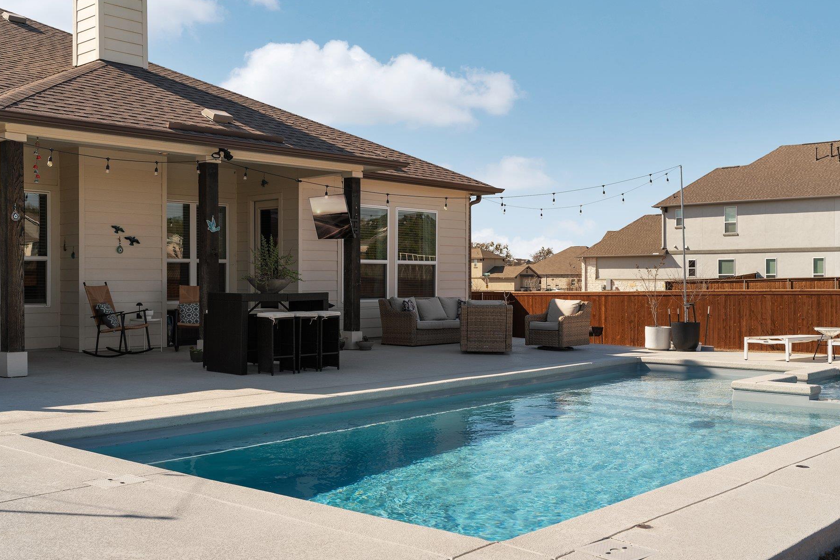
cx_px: 468
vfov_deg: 33.4
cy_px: 289
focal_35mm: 40
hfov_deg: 48.4
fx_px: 933
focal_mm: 35
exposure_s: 1/320
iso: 160
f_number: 8
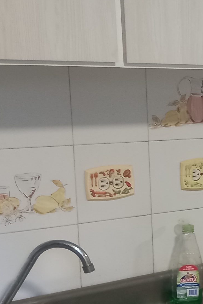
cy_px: 222
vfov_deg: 21.5
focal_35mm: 94
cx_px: 468
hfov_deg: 12.1
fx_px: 795
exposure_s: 1/30
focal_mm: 4.6
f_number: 2
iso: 250
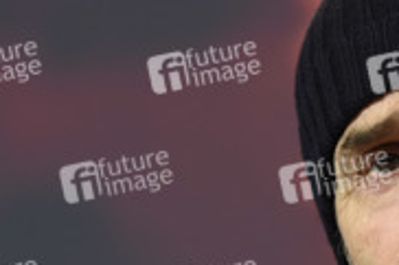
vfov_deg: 2.6
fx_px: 5758
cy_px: 232
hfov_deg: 4.0
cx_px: 365
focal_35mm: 520
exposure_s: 1/250
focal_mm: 140
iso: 640
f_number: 3.5
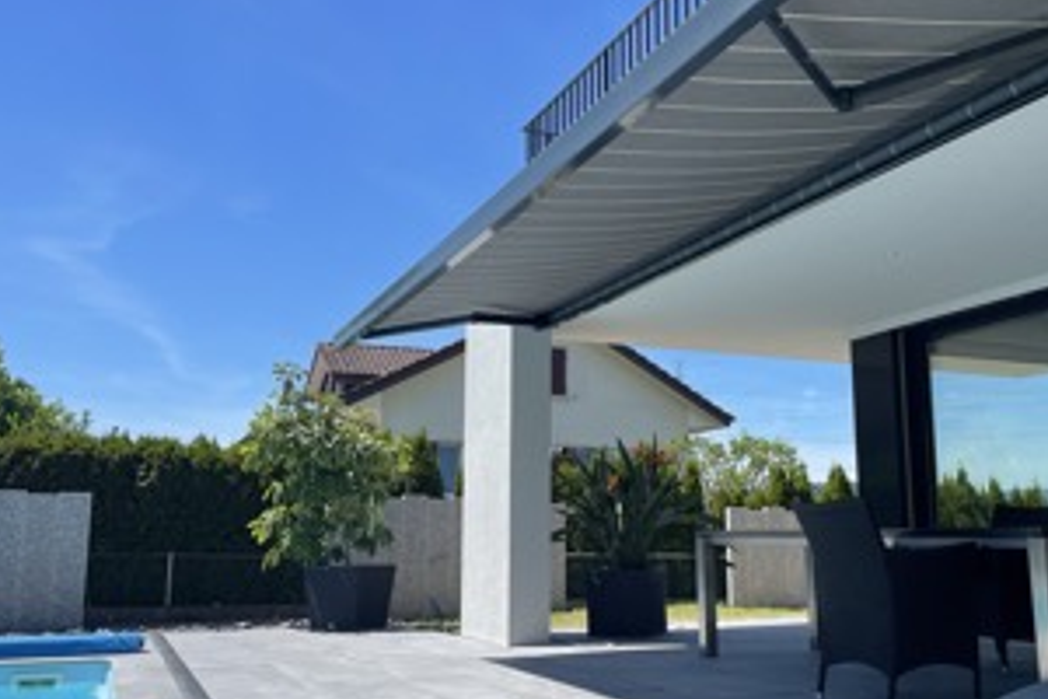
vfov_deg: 36.8
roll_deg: +0.2
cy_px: 384
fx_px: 1048
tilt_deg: +8.8
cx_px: 580
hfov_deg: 53.0
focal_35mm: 36
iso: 32
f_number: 1.6
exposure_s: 1/3125
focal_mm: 4.2
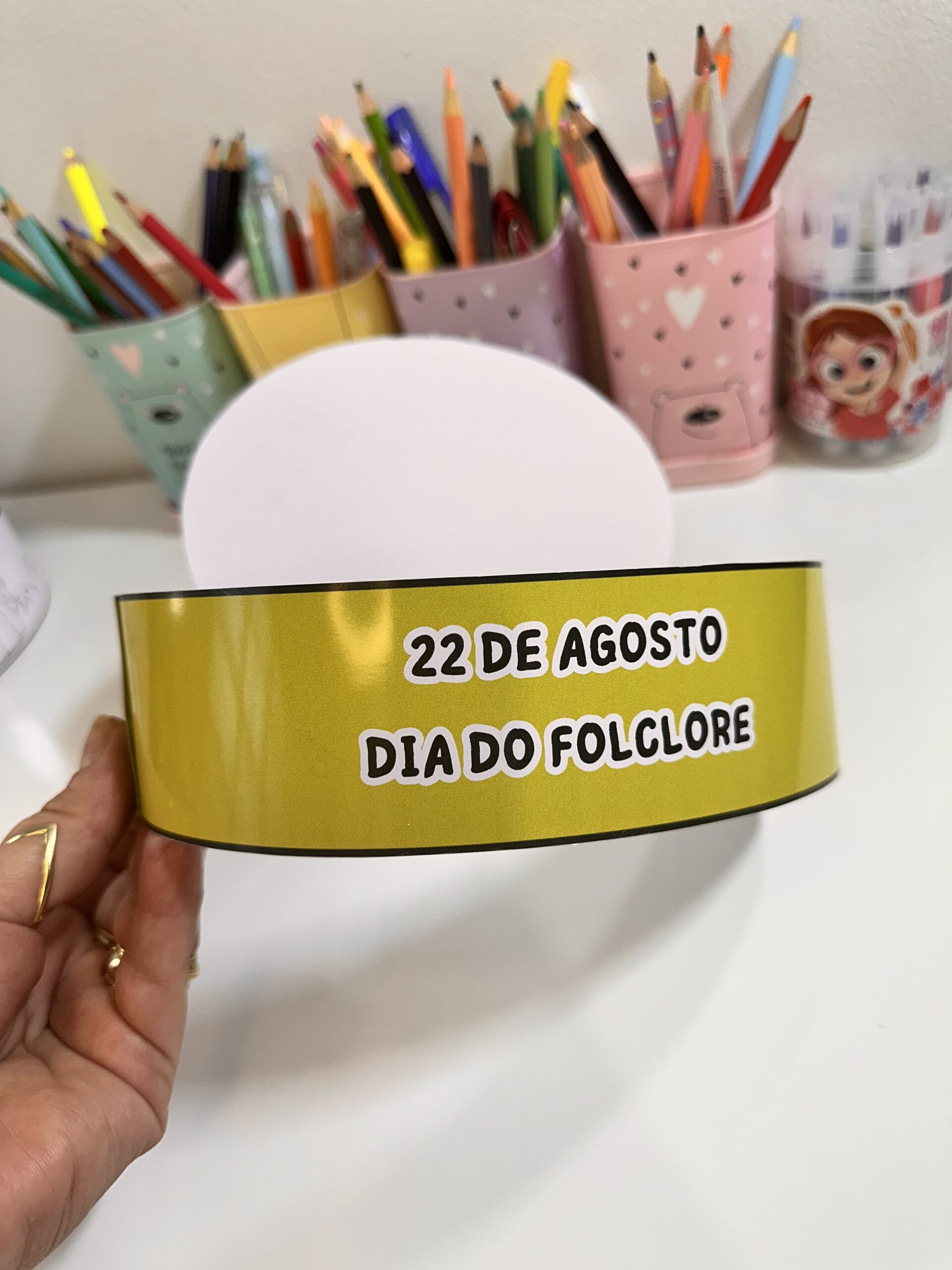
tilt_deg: -40.1
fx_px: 880
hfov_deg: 56.8
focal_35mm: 24
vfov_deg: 71.6
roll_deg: +16.0
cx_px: 476
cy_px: 635
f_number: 1.78
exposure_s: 1/150
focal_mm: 6.86
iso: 64
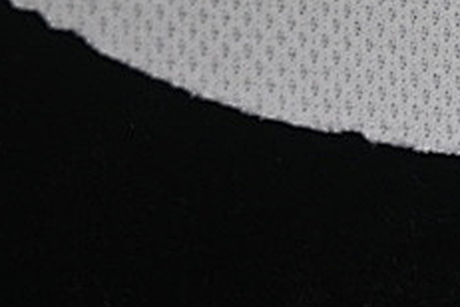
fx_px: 4485
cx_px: 1051
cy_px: -257
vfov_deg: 3.9
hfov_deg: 5.7
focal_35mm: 351
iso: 160
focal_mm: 50
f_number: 7.1
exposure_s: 1/80
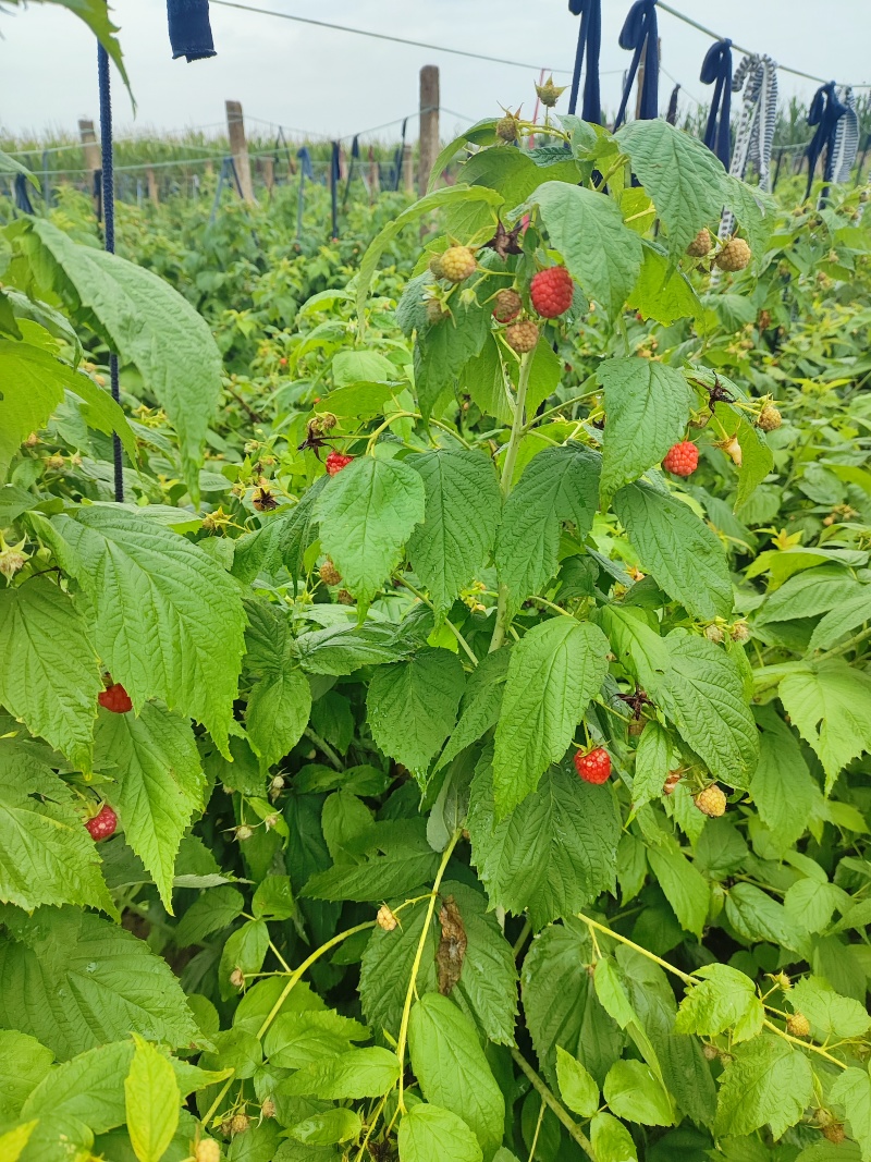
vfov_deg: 71.6
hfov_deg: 56.8
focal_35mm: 24
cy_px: 581
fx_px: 805
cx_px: 436
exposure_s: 1/603
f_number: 1.65
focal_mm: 5.26
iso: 50
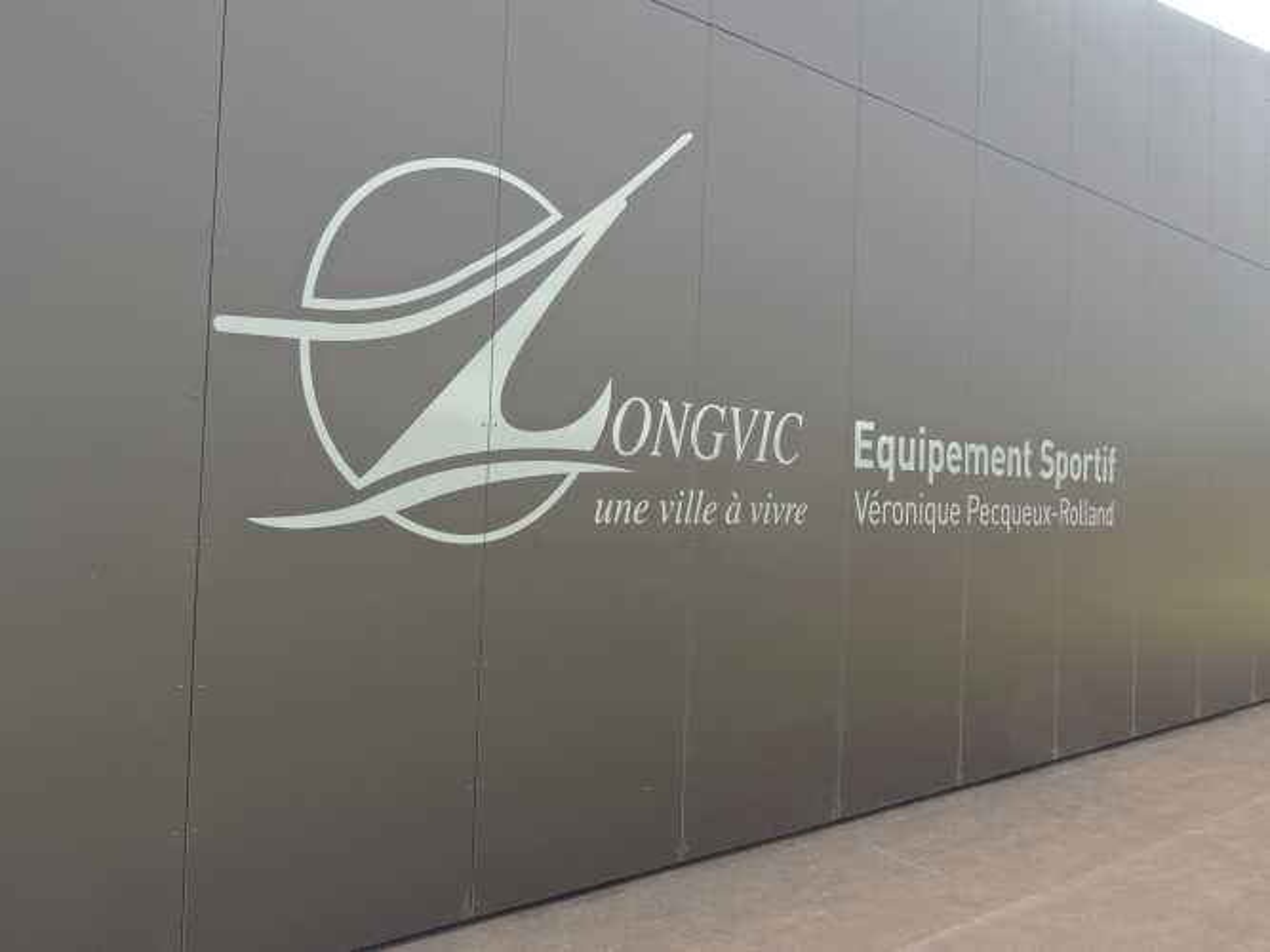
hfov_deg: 55.4
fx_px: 1210
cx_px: 635
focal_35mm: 33
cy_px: 476
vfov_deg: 42.9
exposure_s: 1/160
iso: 100
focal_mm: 5.8
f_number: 3.2
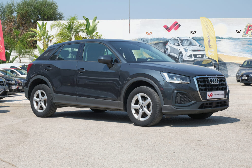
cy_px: 84
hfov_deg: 30.1
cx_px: 126
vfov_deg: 20.3
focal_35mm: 67
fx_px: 469
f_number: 9
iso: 160
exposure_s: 1/200
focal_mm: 44.5
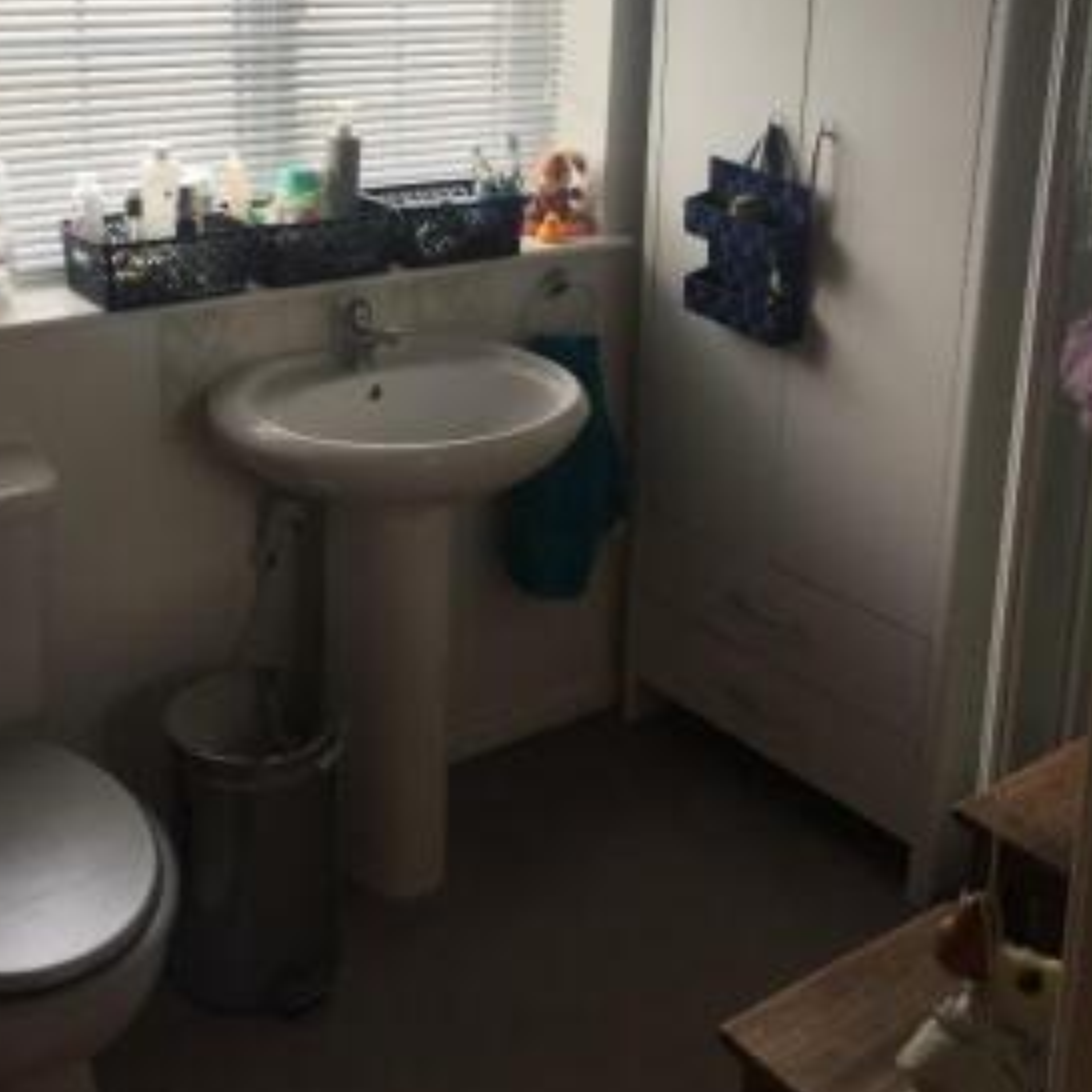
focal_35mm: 41
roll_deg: -0.8
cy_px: 266
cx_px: 464
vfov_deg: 39.7
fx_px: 1463
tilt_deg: -12.2
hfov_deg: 40.8
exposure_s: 1/100
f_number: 2.2
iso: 40
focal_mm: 4.15
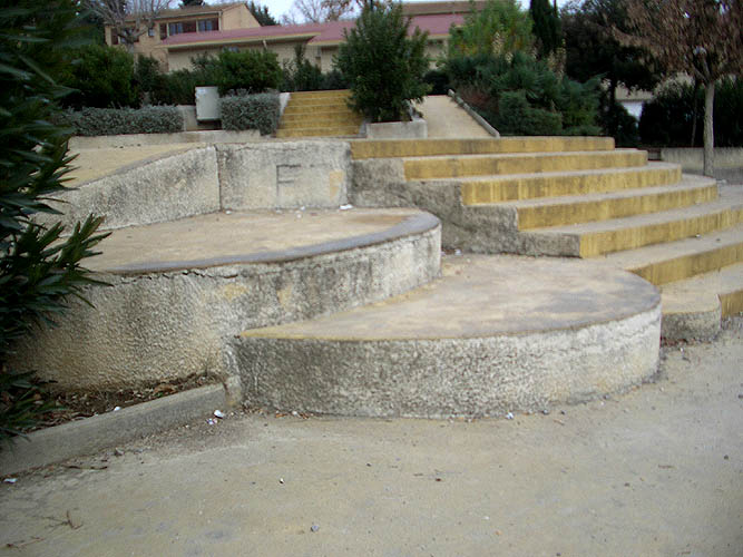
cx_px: 372
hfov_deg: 52.6
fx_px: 751
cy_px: 278
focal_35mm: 35
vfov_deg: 40.7
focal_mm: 5.8
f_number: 2.6
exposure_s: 1/400
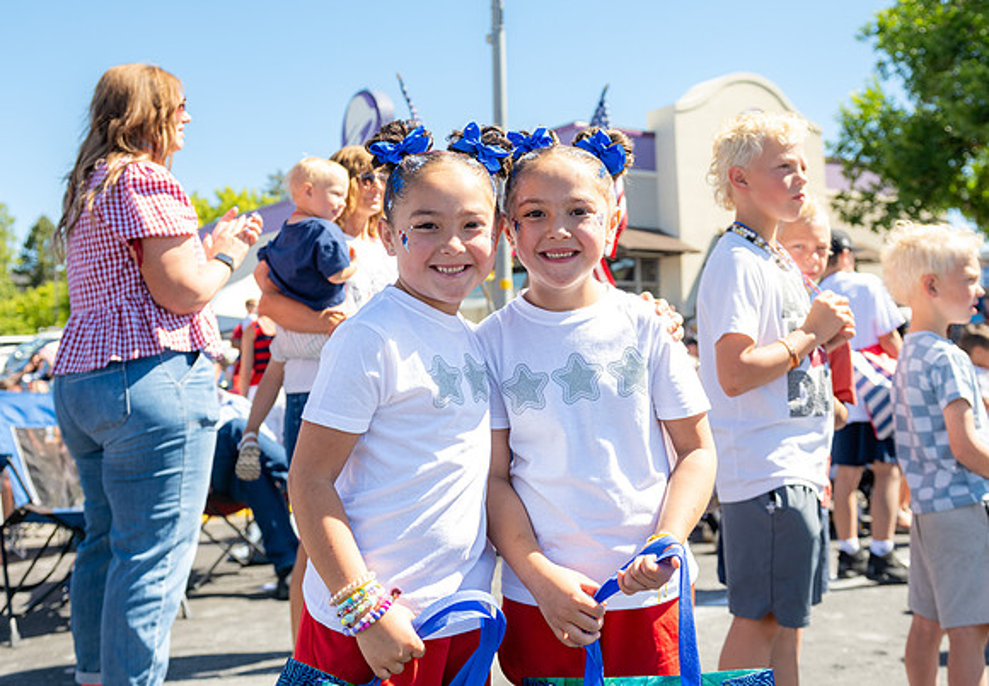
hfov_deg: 48.8
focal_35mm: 39
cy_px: 240
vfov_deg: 34.6
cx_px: 493
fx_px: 1090
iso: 100
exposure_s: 1/500
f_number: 2.8
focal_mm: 29
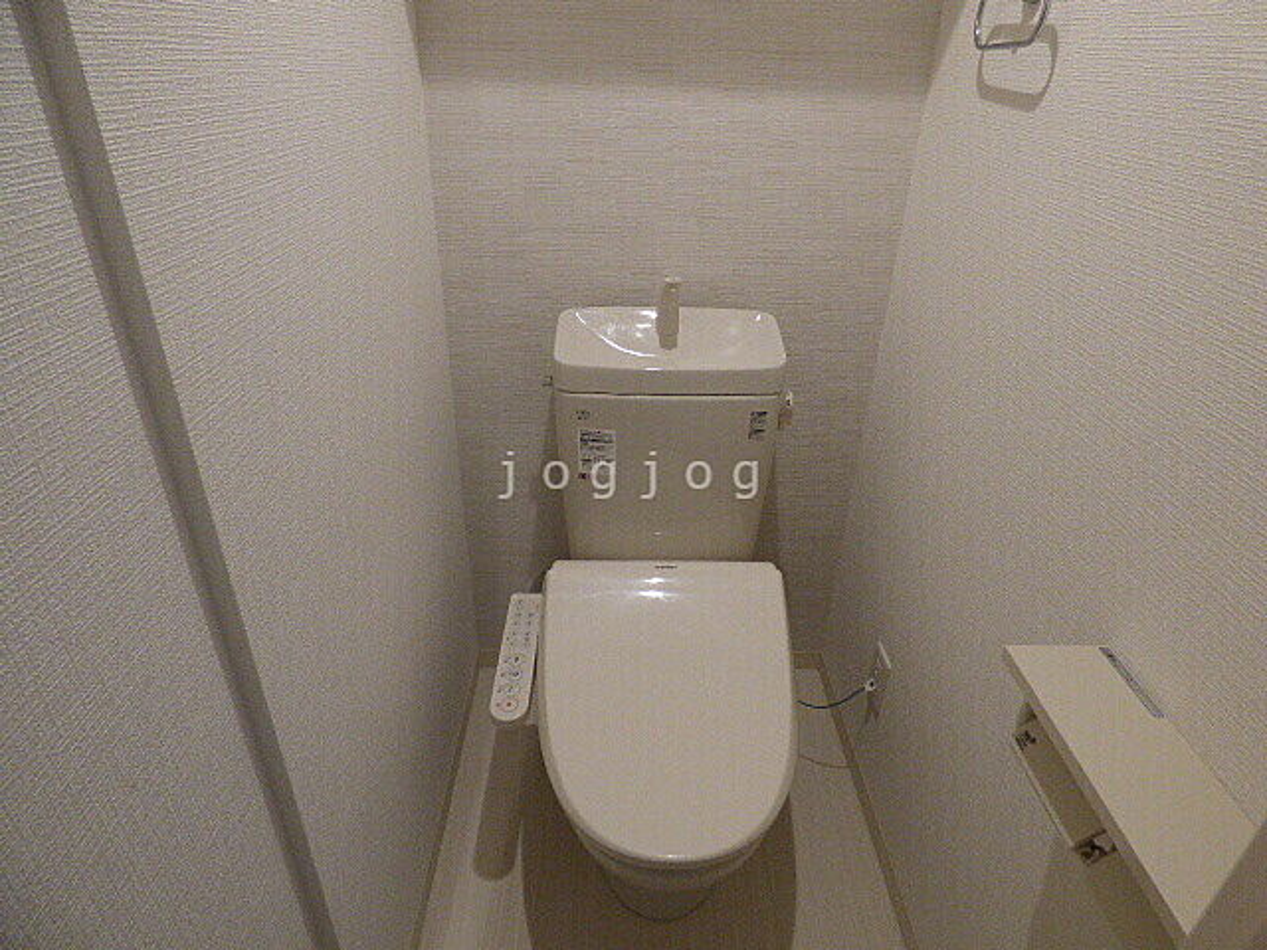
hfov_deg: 81.7
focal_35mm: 20
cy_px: 475
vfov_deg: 66.0
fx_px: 732
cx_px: 634
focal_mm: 3.58
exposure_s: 1/60
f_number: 2.8
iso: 320
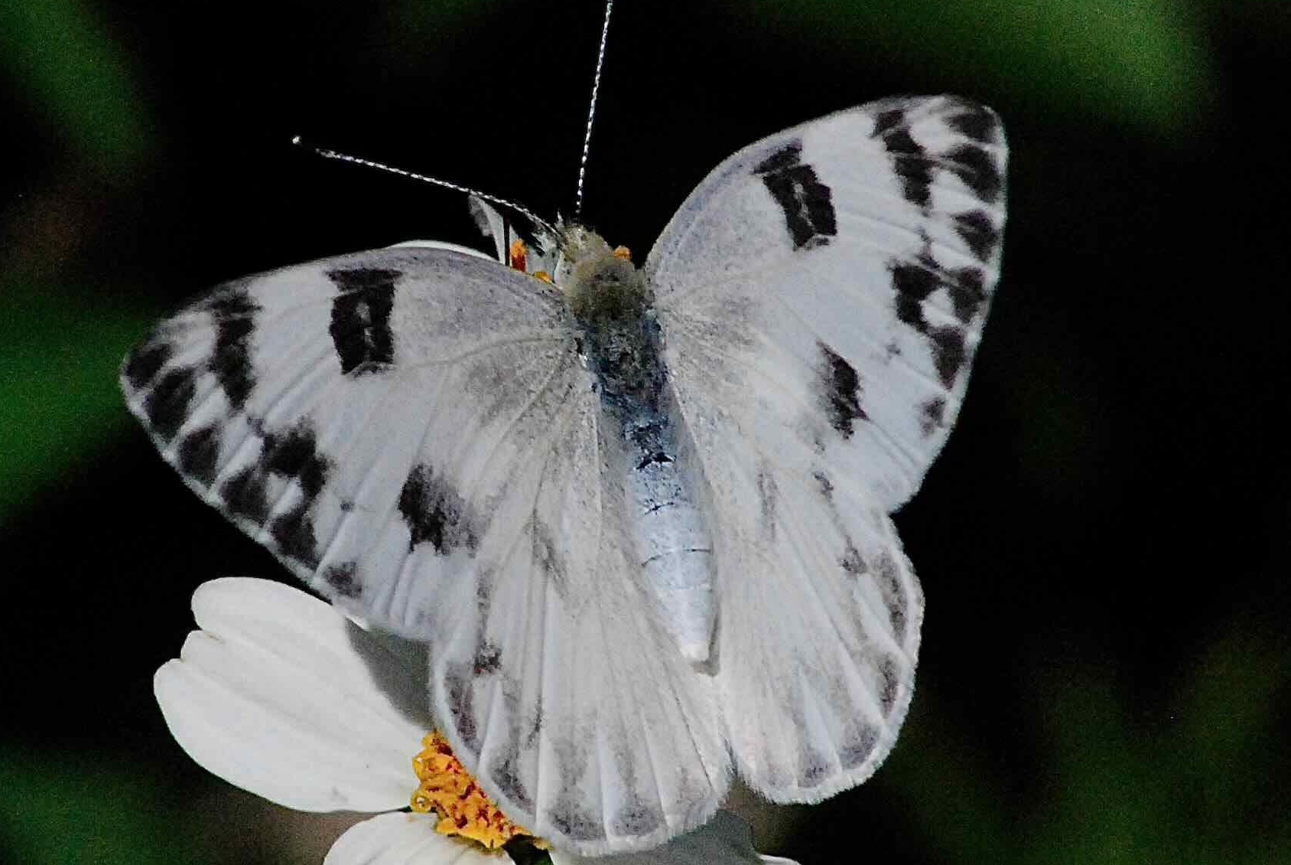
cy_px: 475
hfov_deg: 3.7
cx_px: 523
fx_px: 19927
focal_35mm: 555
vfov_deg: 2.5
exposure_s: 1/4000
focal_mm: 300
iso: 1600
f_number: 14
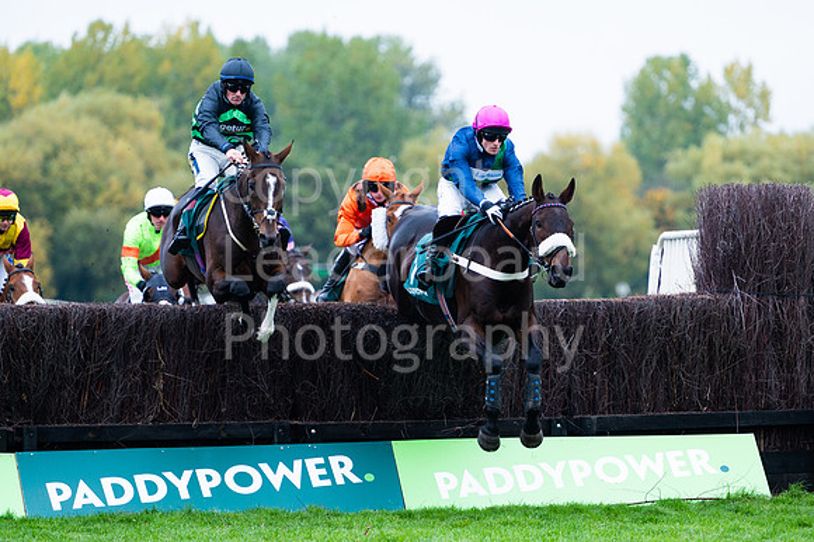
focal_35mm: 257
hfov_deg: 8.0
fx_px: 5813
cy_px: 303
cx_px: 455
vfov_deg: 5.3
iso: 800
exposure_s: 1/1000
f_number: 4
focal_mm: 230
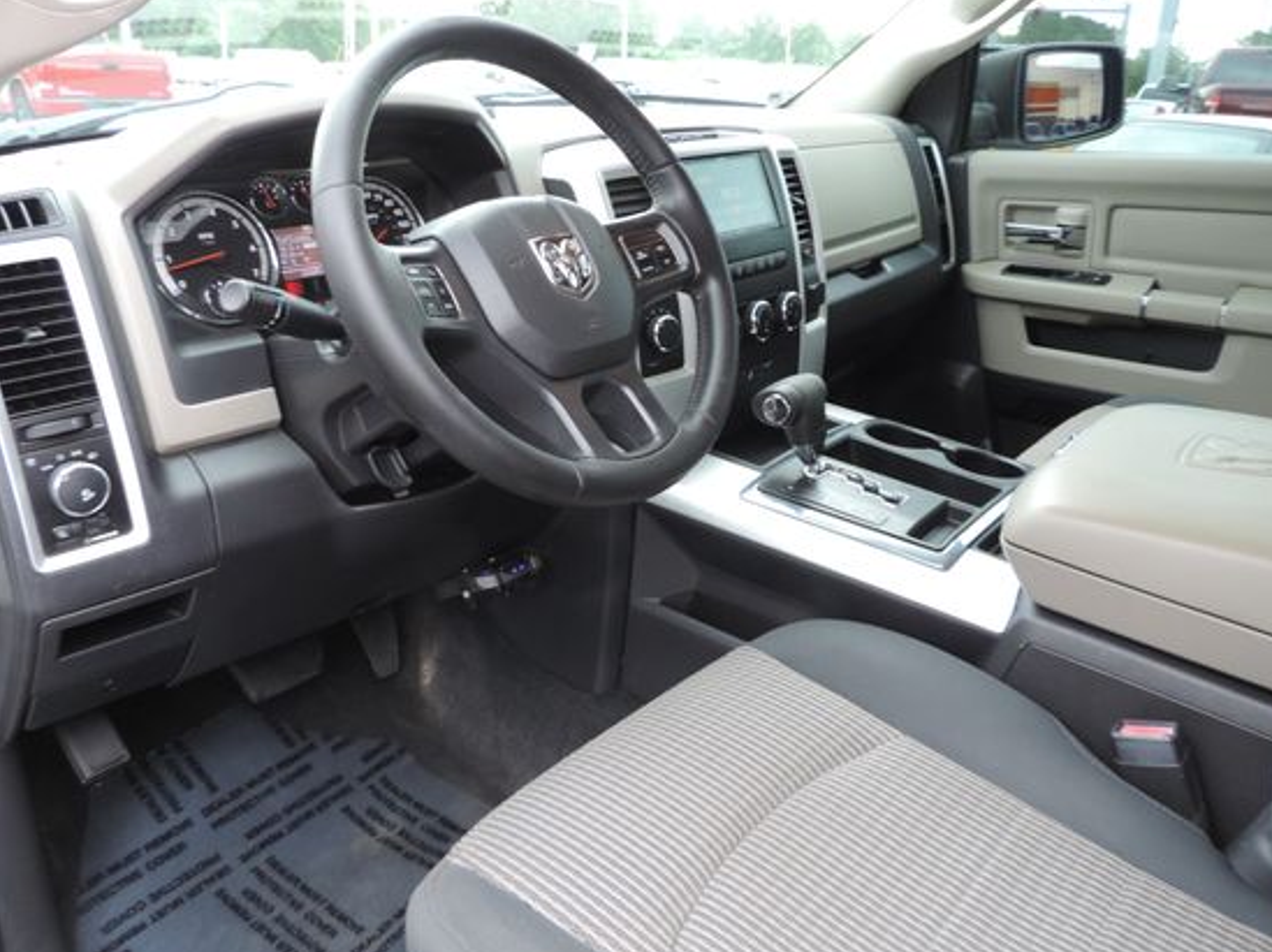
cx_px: 591
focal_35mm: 28
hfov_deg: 63.4
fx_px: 1028
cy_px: 431
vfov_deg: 49.6
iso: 180
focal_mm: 4.3
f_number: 3
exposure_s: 1/30
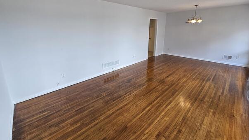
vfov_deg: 70.0
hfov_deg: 102.9
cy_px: 58
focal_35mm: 15
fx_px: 99
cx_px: 119
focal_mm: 2.2
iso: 80
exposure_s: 1/120
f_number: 2.2
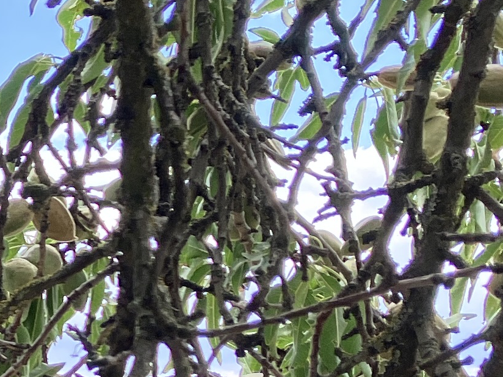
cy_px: 397
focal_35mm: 137
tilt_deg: +5.6
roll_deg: -3.0
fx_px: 1991
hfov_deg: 12.5
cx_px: -526
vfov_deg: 10.7
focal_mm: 3.99
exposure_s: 1/522
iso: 32
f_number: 1.8
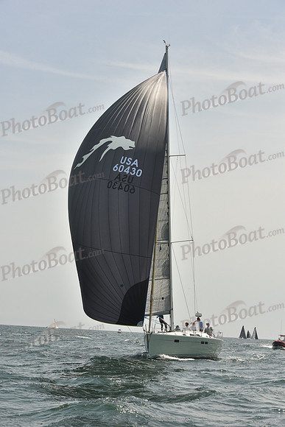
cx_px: 142
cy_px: 214
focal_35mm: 70
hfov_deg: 19.5
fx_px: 831
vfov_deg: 28.8
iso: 400
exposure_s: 1/1600
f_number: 9
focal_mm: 70
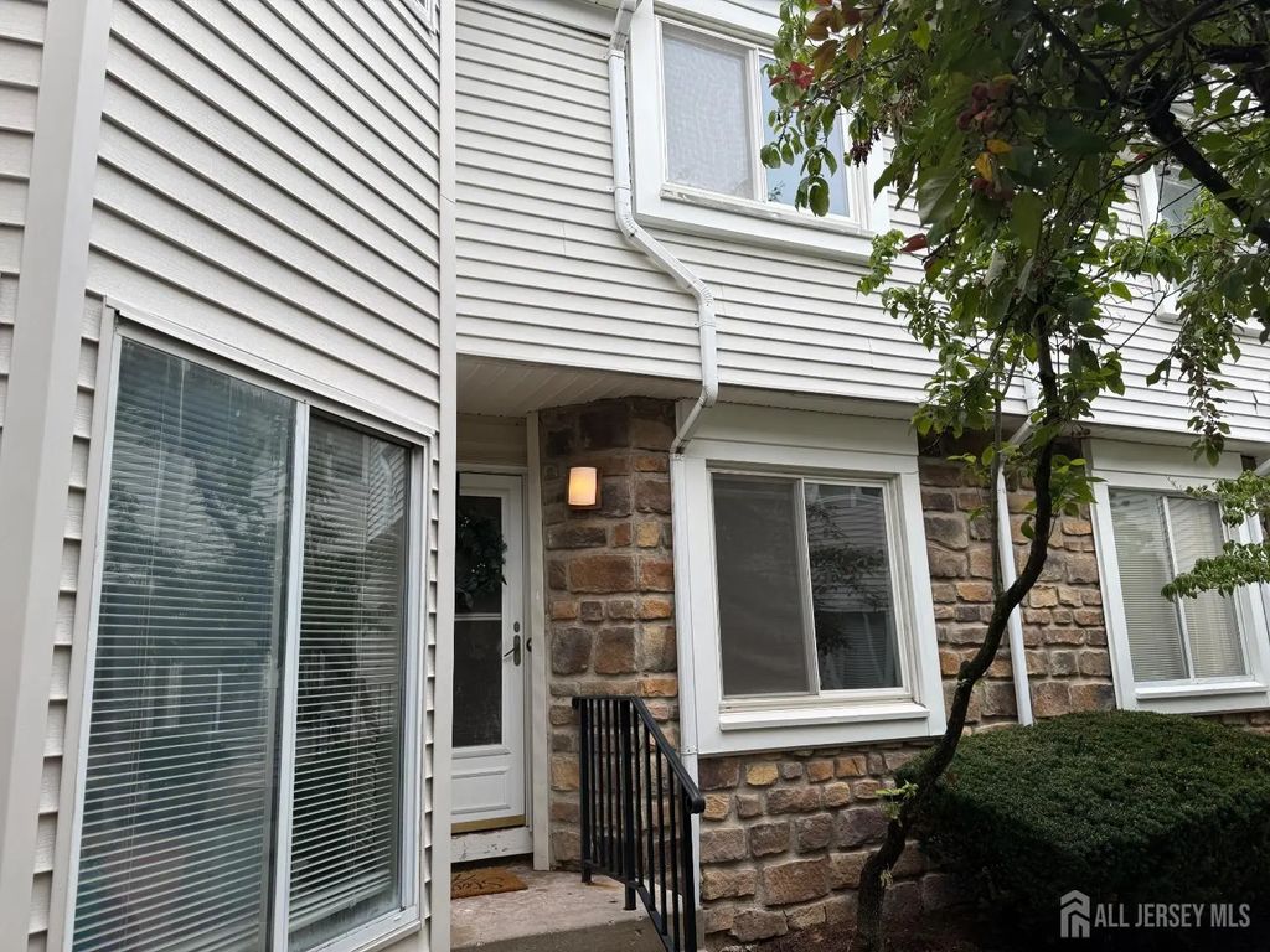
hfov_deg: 71.6
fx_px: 881
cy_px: 476
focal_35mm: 24
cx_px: 635
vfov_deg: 56.8
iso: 80
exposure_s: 1/494
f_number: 1.78
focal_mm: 6.76
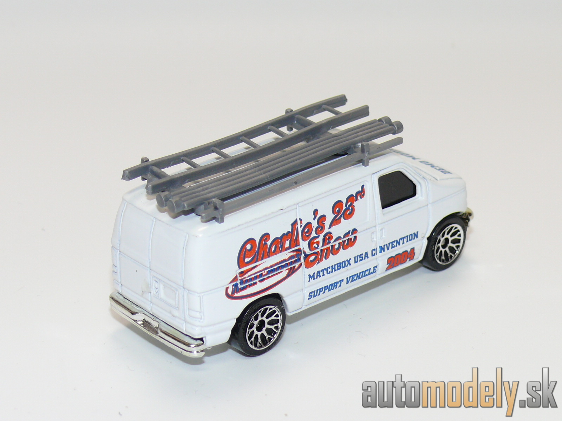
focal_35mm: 97
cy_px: 210
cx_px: 281
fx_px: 1575
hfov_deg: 20.2
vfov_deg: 15.2
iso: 100
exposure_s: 1/30
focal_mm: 13
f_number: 4
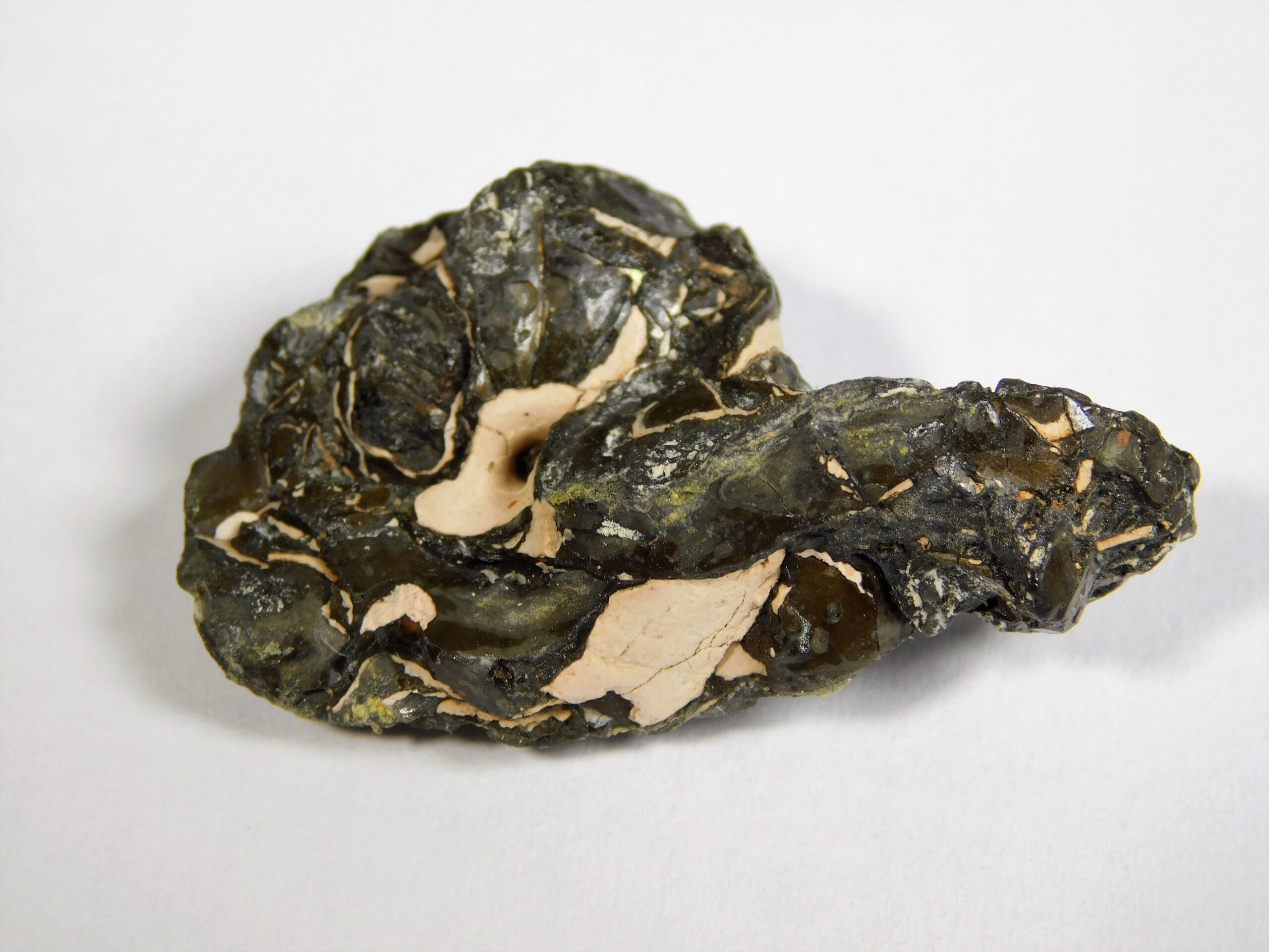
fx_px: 4912
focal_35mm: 134
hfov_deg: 14.7
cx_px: 634
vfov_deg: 11.1
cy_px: 476
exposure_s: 1/80
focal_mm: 23.7
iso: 125
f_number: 5
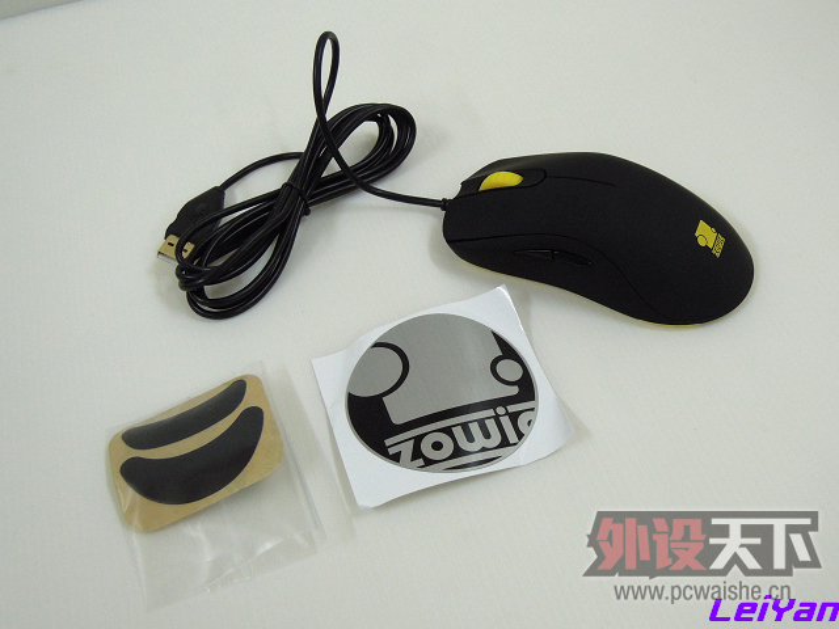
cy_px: 314
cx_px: 420
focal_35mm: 45
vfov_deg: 32.2
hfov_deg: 42.1
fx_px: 1091
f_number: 3.5
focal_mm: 8.1
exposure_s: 1/30
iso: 400
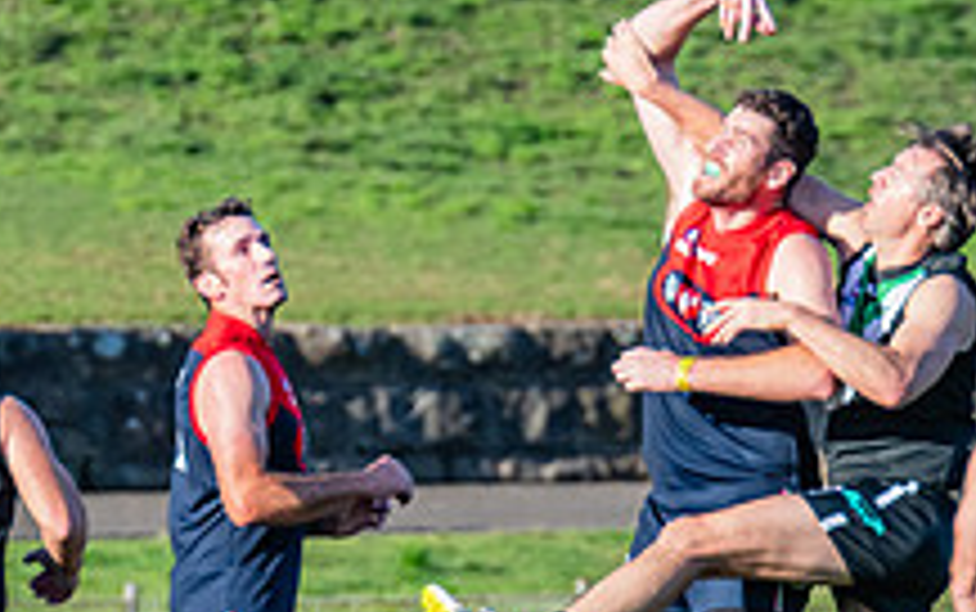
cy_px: 341
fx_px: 33647
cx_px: 506
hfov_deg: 1.7
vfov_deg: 1.0
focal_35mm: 1264
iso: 800
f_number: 6.3
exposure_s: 1/1600
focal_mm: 420
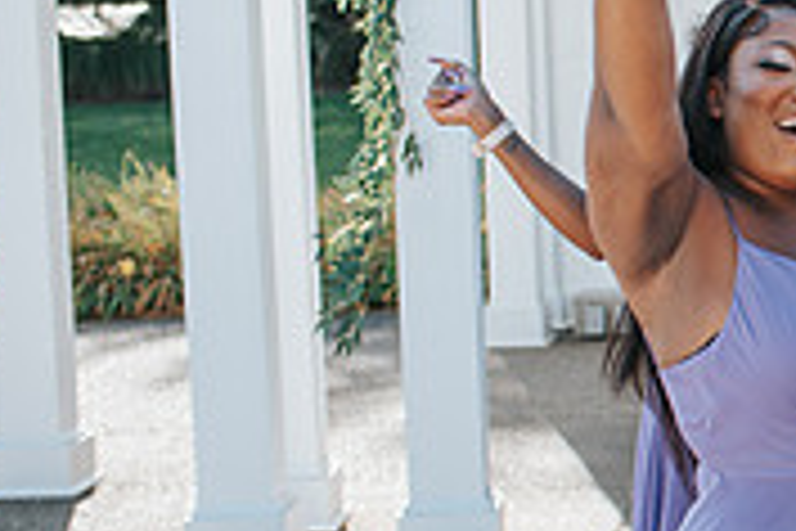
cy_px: 286
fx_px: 2764
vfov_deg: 11.0
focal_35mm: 125
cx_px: 1331
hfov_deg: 14.8
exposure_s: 1/640
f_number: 2.8
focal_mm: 35
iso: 100
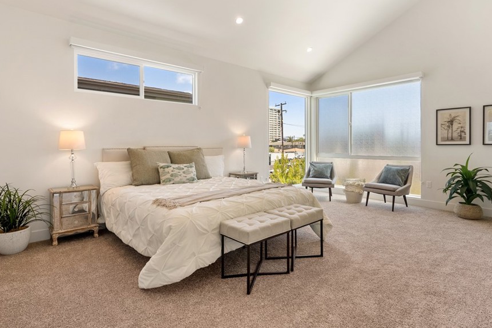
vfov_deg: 64.4
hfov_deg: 86.9
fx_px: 260
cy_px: 148
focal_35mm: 19
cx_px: 256
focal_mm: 16
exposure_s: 1/80
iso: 320
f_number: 9
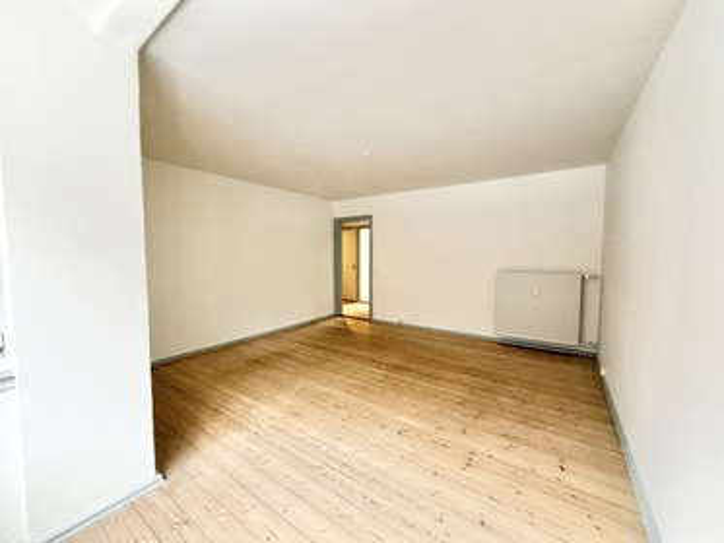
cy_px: 272
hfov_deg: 102.0
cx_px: 362
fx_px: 293
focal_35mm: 14
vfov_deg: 85.7
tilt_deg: -3.9
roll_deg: +0.2
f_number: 2.2
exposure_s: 1/60
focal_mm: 2.22
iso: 640
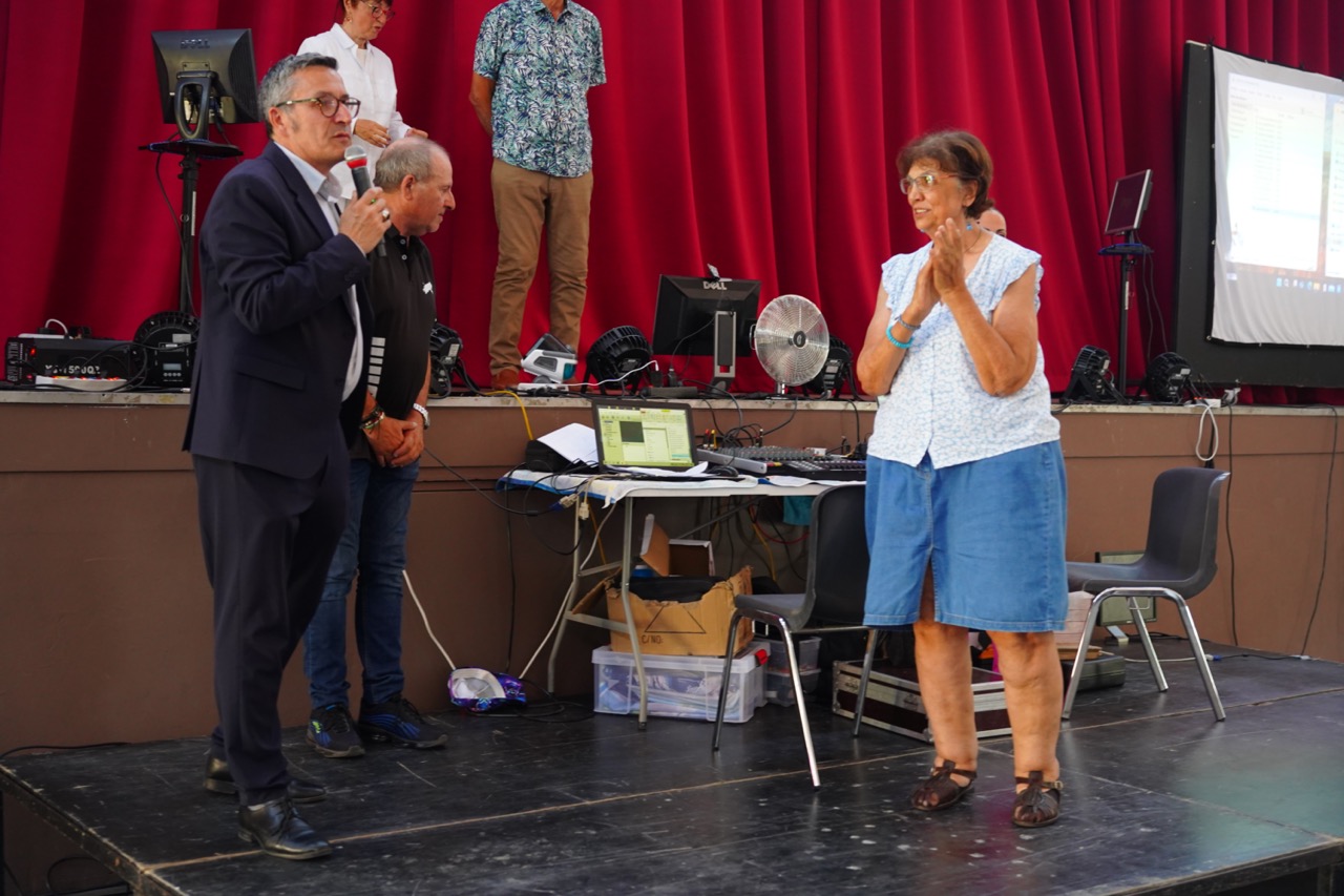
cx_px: 672
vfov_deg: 29.7
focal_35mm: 45
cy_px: 448
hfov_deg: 43.3
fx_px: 1691
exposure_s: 1/80
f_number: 3.5
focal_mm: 45.3
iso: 2000
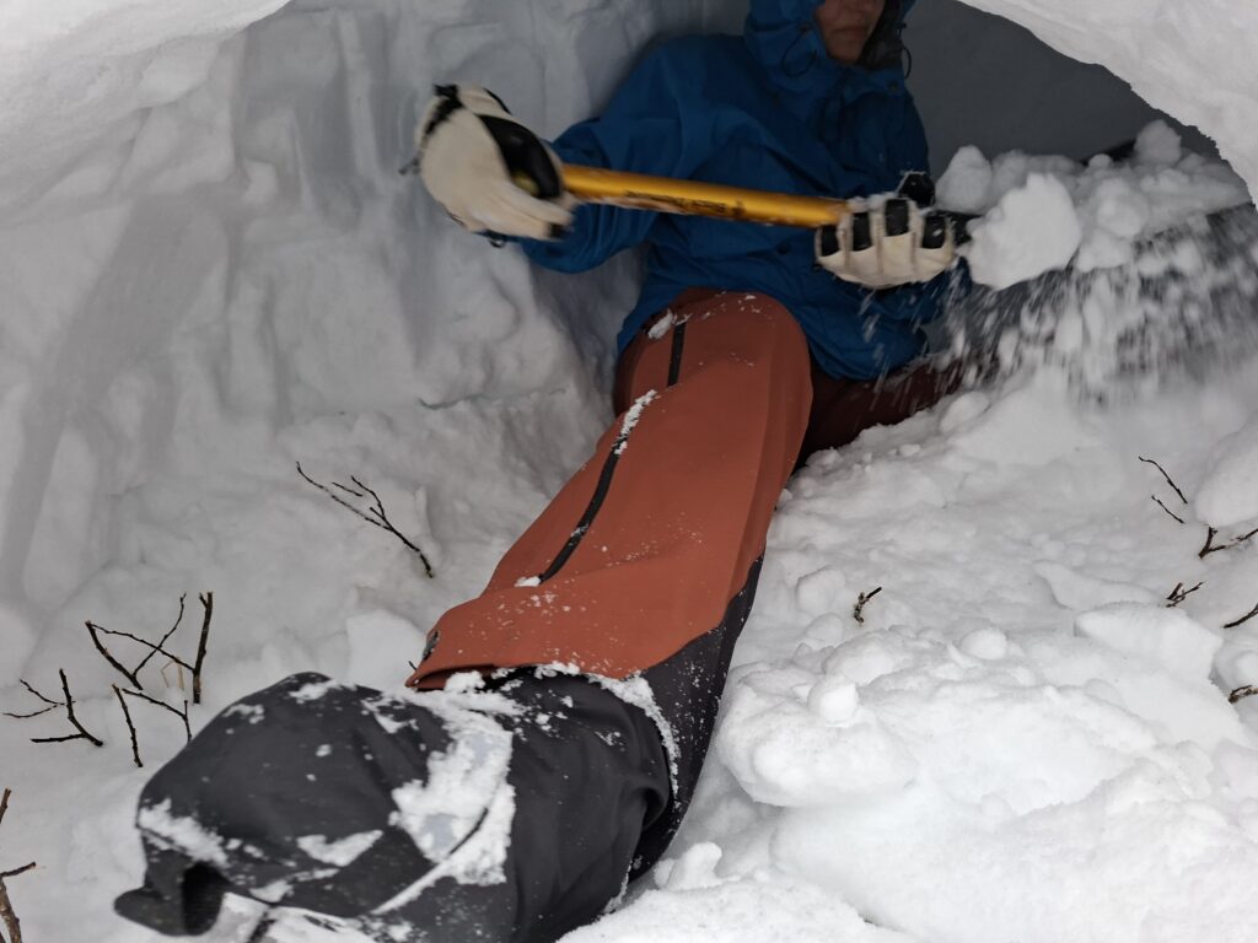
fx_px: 836
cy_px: 472
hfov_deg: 73.9
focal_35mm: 23
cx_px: 629
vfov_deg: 58.9
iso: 80
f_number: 1.8
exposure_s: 1/100
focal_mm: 5.54
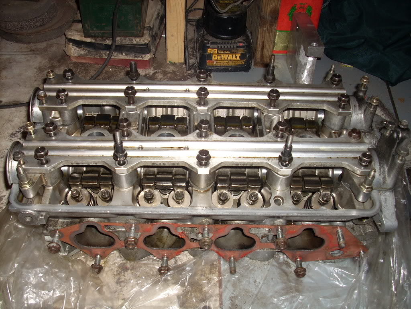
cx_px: 206
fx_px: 439
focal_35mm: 37
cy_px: 154
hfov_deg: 50.1
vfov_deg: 38.7
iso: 64
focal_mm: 6.2
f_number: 2.8
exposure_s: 1/60
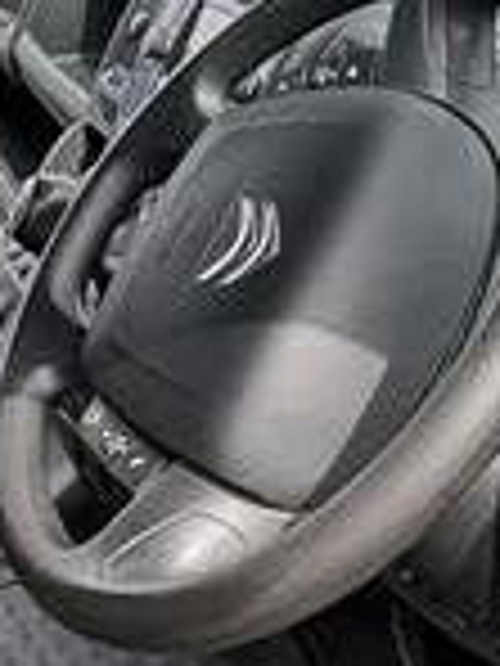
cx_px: 99
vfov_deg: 22.7
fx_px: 1637
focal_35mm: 85
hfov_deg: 17.2
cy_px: 130
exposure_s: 1/548
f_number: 2.2
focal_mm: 2.22
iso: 40
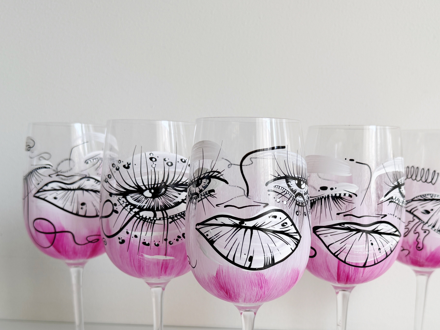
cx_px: 254
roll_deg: -1.5
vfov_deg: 34.9
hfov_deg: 46.6
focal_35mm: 40
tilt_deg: -11.6
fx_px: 508
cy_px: 263
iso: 50
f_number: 1.78
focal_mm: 6.76
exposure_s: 1/121
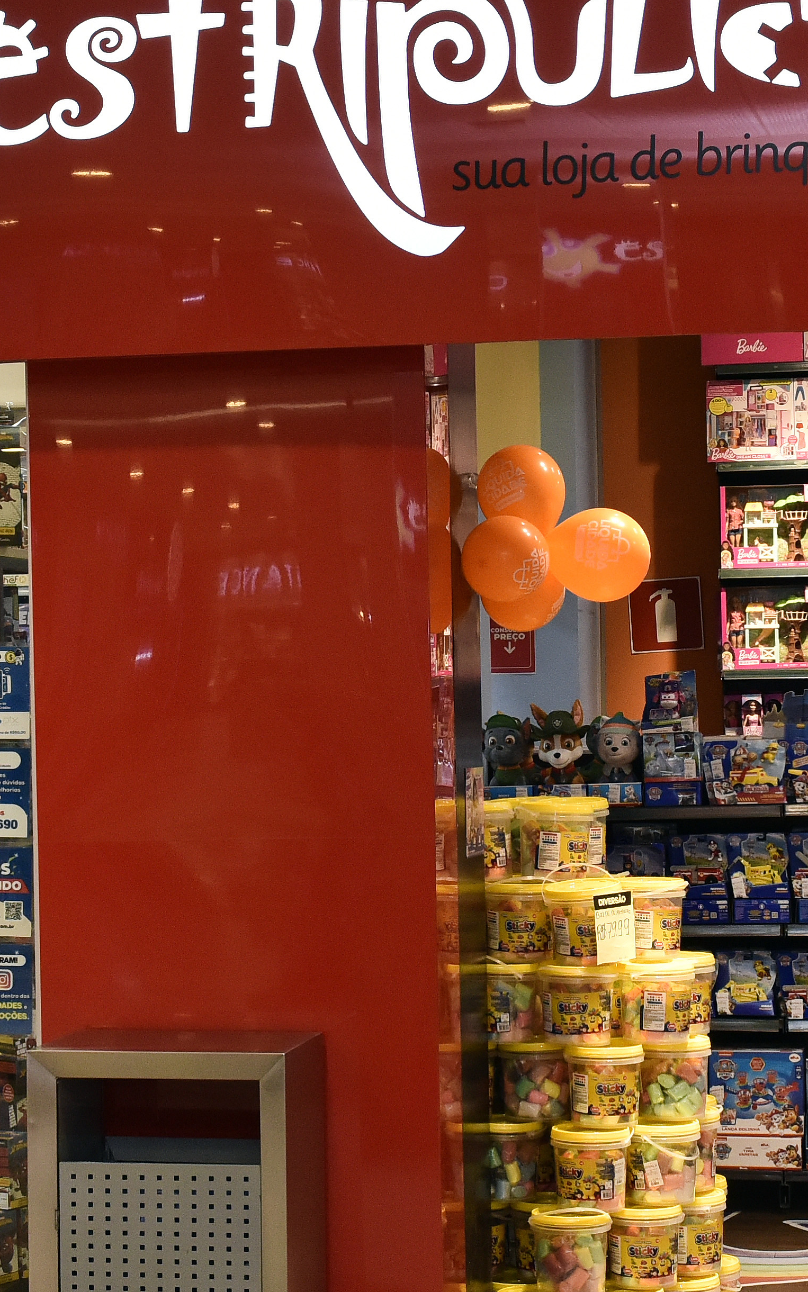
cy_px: 680
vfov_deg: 24.9
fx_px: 2924
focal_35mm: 83
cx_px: 399
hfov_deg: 15.7
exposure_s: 1/125
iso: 2000
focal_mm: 27
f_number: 7.1
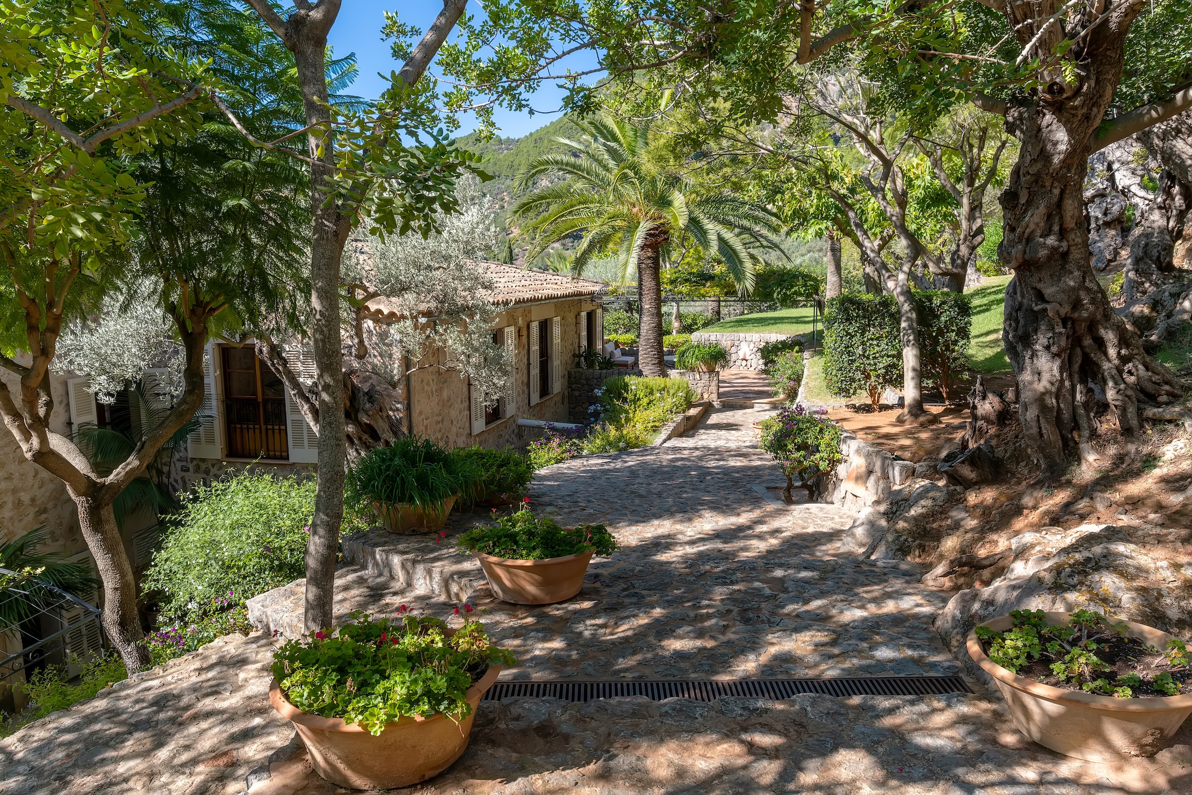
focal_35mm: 24
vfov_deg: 53.1
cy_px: 398
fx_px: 795
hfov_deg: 73.7
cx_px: 596
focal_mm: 15.9
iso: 320
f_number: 8
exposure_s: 1/950
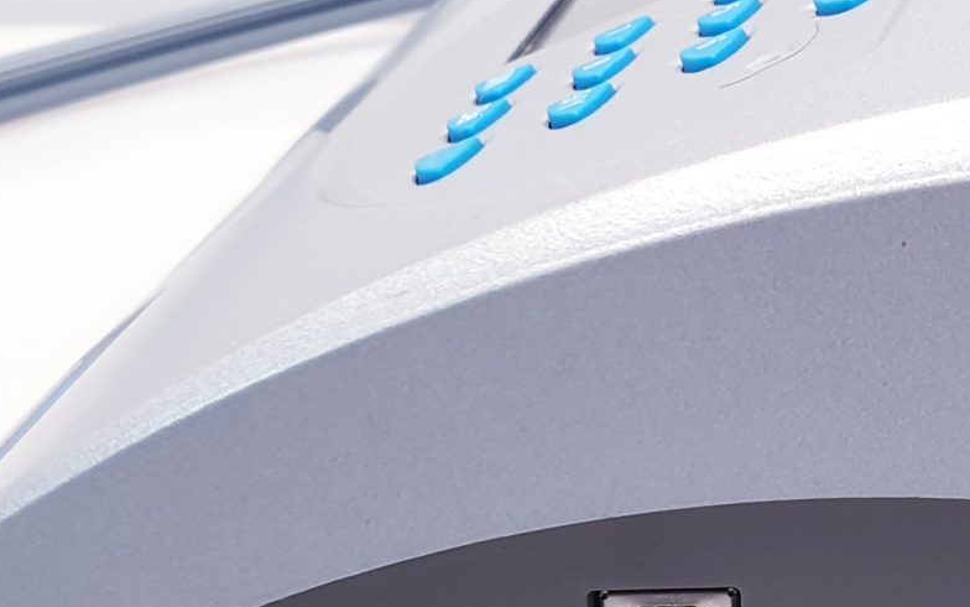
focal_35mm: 90
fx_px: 2379
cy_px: 299
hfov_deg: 22.1
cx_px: 1001
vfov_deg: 14.5
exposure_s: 1/50
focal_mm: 4.3
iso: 100
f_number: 2.4
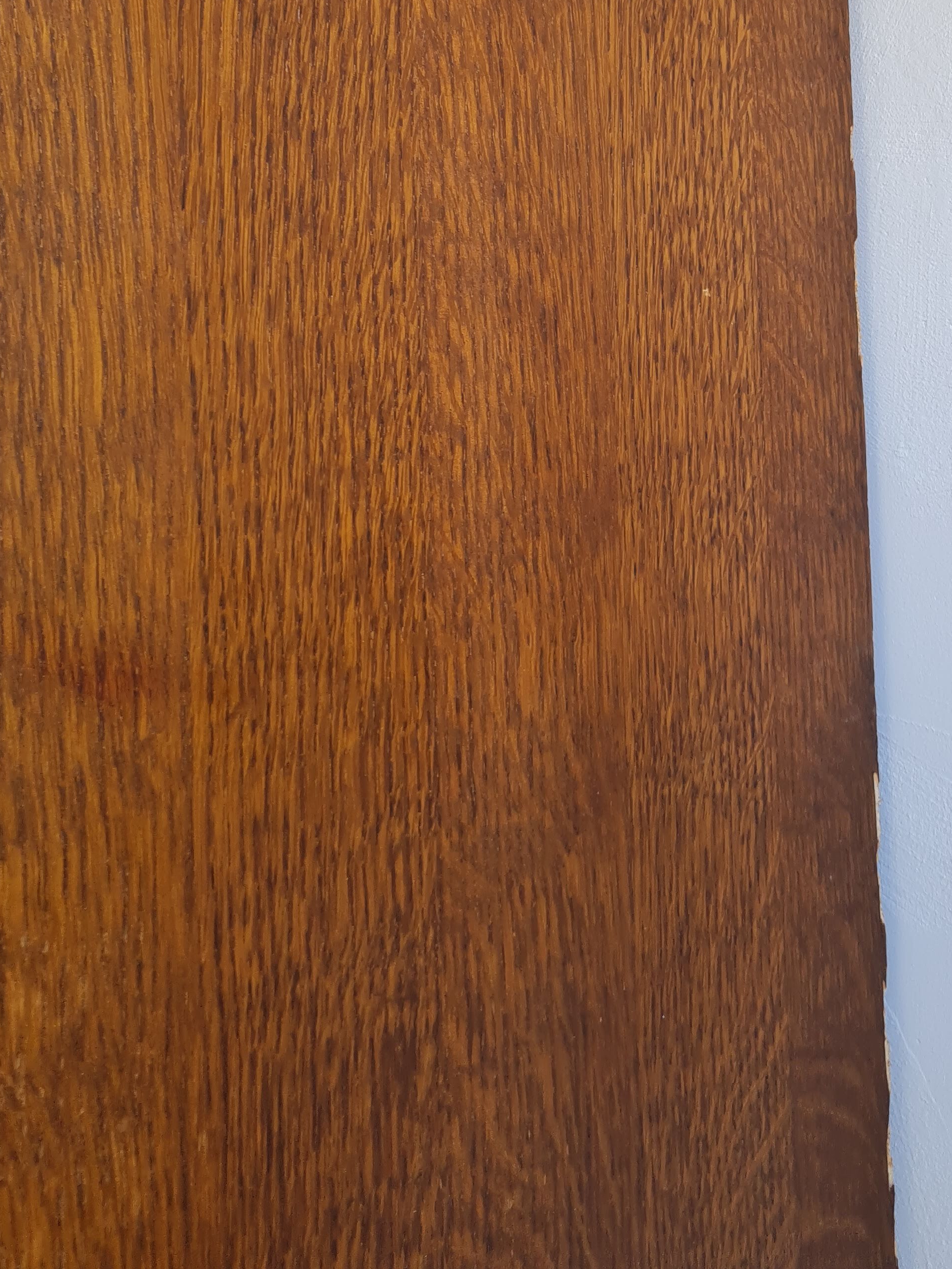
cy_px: 281
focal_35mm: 41
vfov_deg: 43.9
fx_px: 1503
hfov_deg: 35.0
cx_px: 565
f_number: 1.8
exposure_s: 1/138
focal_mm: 5.4
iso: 50
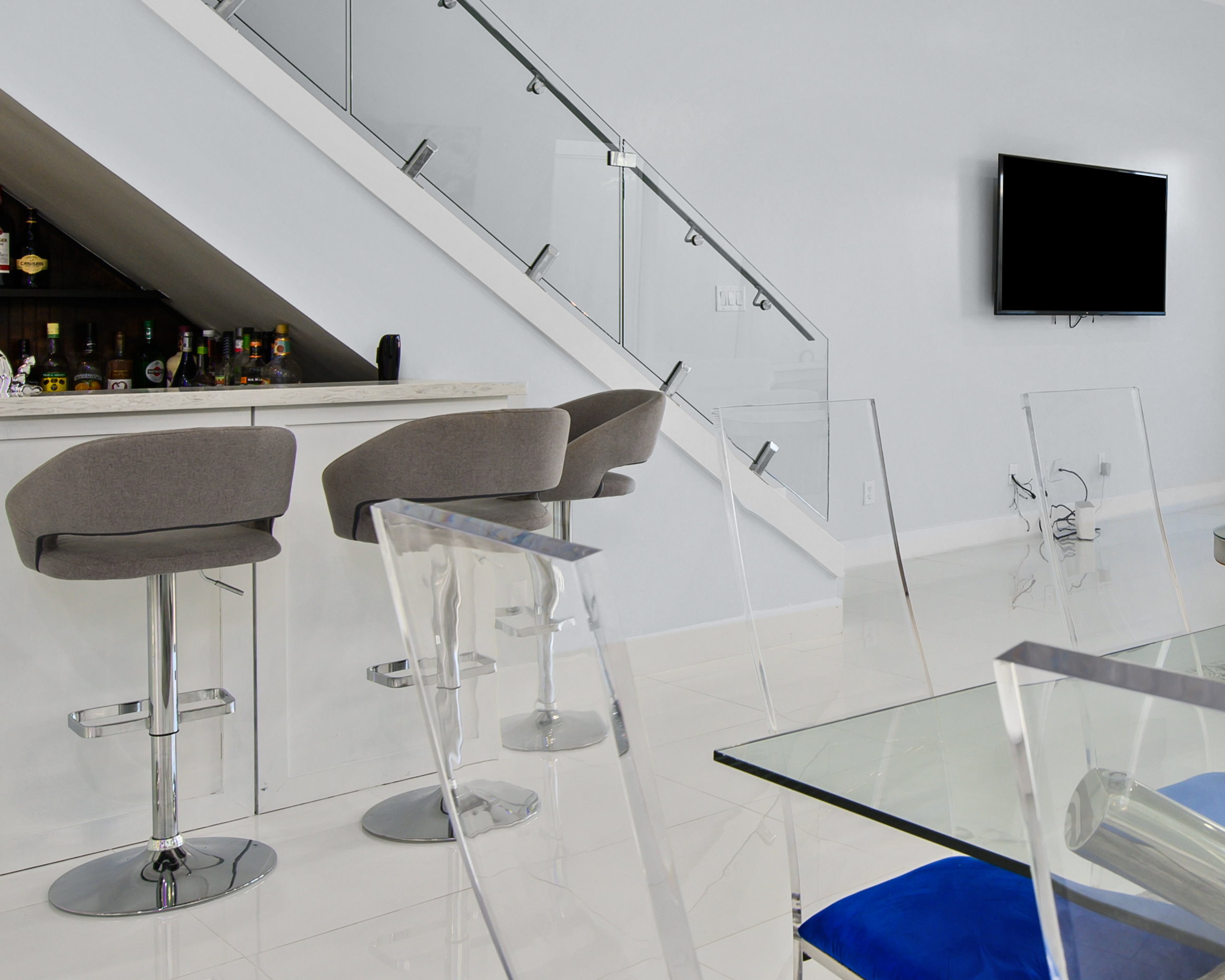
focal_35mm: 39
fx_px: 1414
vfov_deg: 37.8
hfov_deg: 44.8
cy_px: 326
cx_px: 961
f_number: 8
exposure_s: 1/5
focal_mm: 16
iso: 320
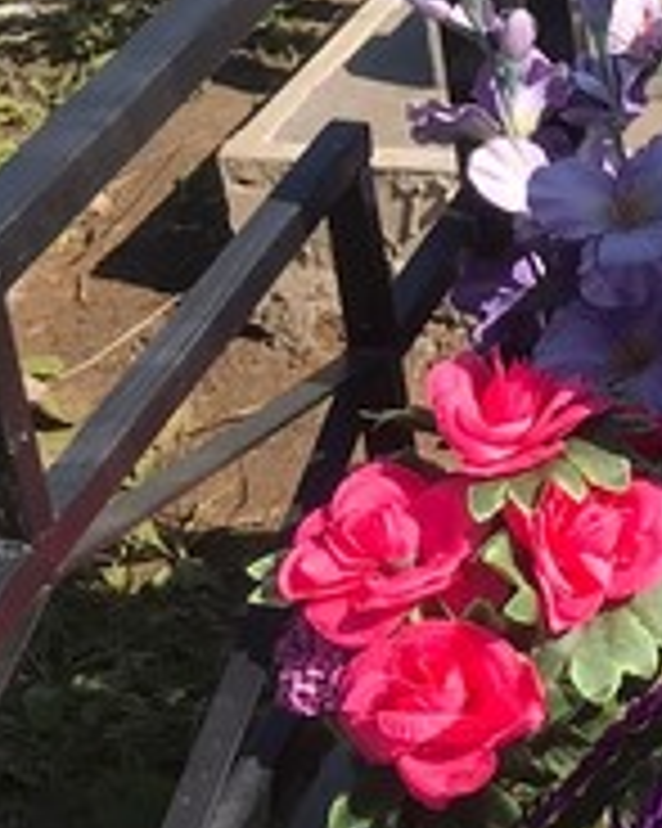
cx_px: 1184
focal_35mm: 119
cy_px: 234
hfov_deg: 11.9
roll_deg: +1.0
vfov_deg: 16.1
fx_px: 2917
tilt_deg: -30.0
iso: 20
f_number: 1.8
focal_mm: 3.99
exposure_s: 1/1773
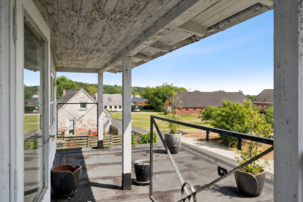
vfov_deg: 45.0
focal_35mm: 29
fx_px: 244
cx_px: 152
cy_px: 101
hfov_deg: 63.7
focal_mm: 29
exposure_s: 1/2500
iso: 1000
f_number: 6.3
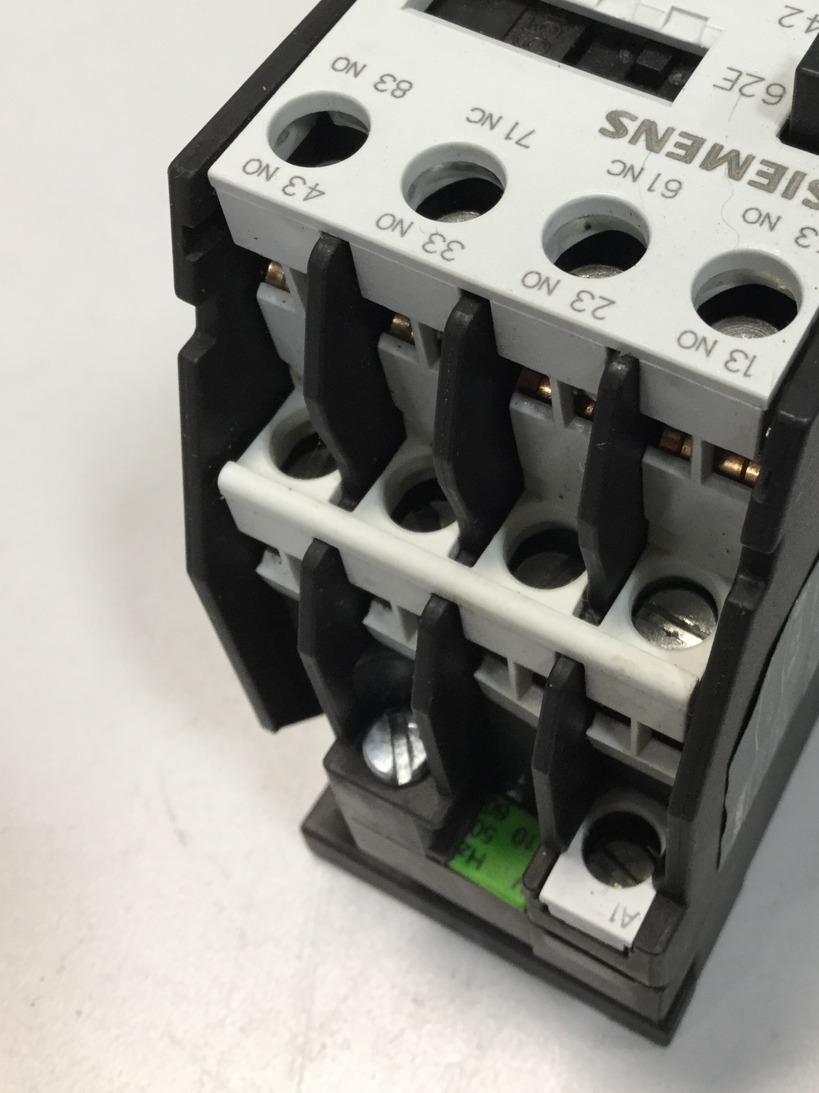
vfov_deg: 40.7
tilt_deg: -55.2
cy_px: 366
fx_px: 1451
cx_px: 593
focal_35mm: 46
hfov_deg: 31.1
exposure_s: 1/30
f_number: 2.4
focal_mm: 3.3
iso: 50
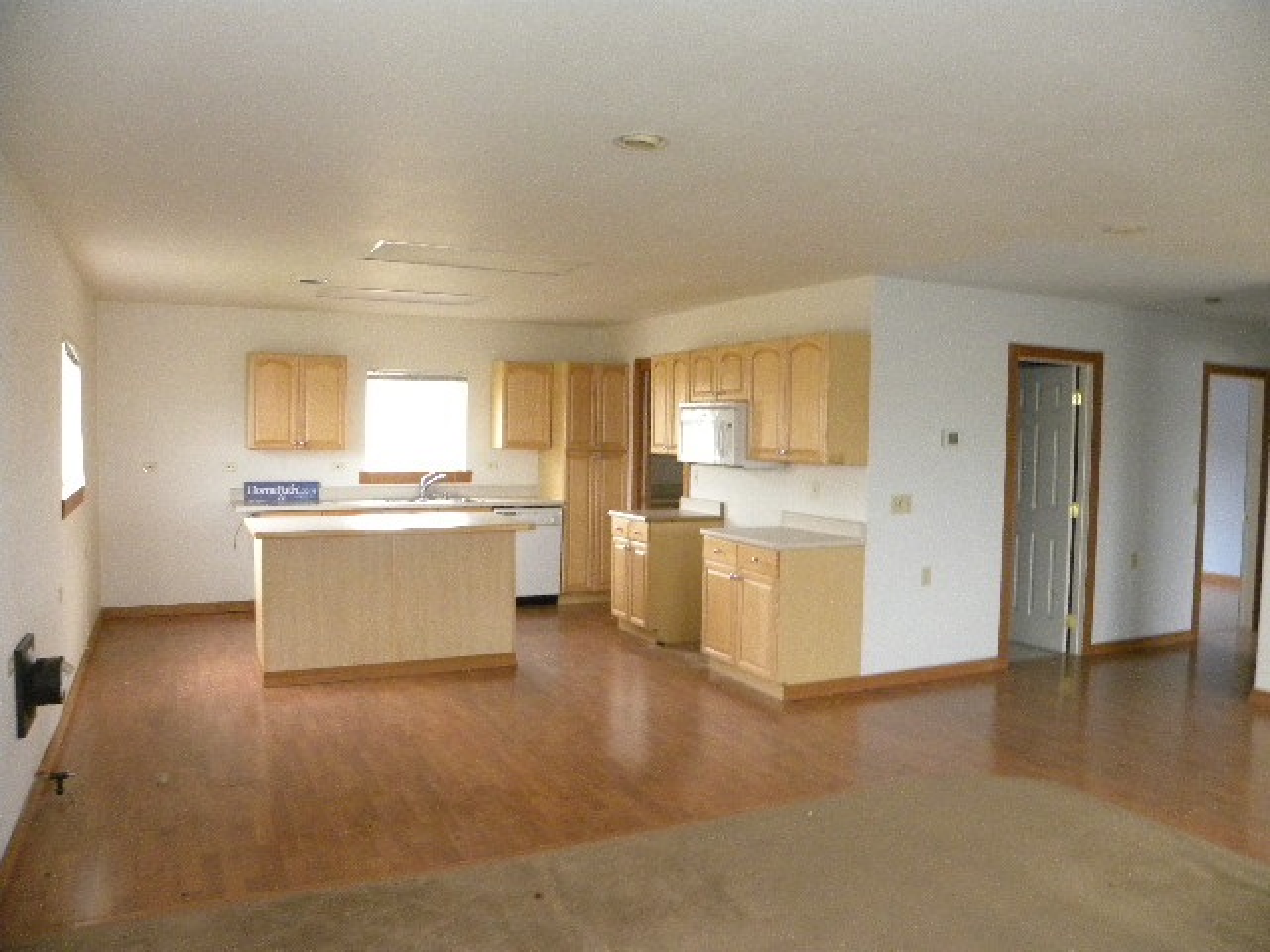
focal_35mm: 26
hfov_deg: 67.3
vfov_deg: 53.1
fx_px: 954
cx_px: 635
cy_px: 476
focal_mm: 4.6
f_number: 2.8
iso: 400
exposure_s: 1/30
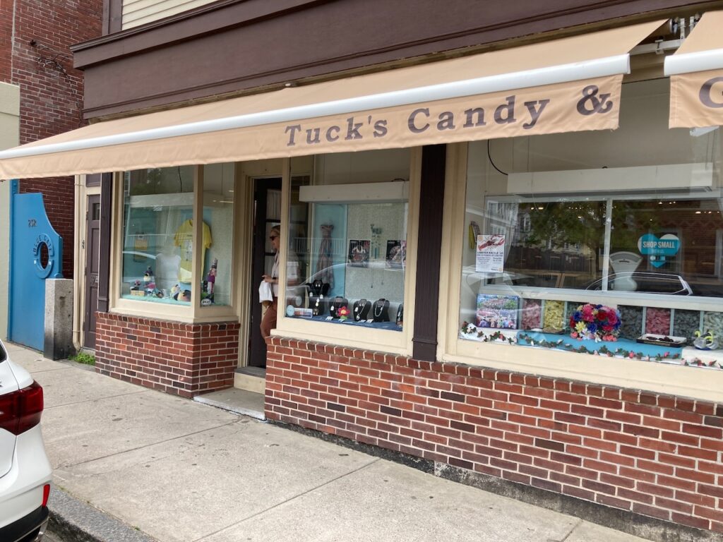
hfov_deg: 63.4
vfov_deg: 49.7
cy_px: 271
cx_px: 362
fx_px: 585
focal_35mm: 28
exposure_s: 1/600
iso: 20
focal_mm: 3.99
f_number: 1.8
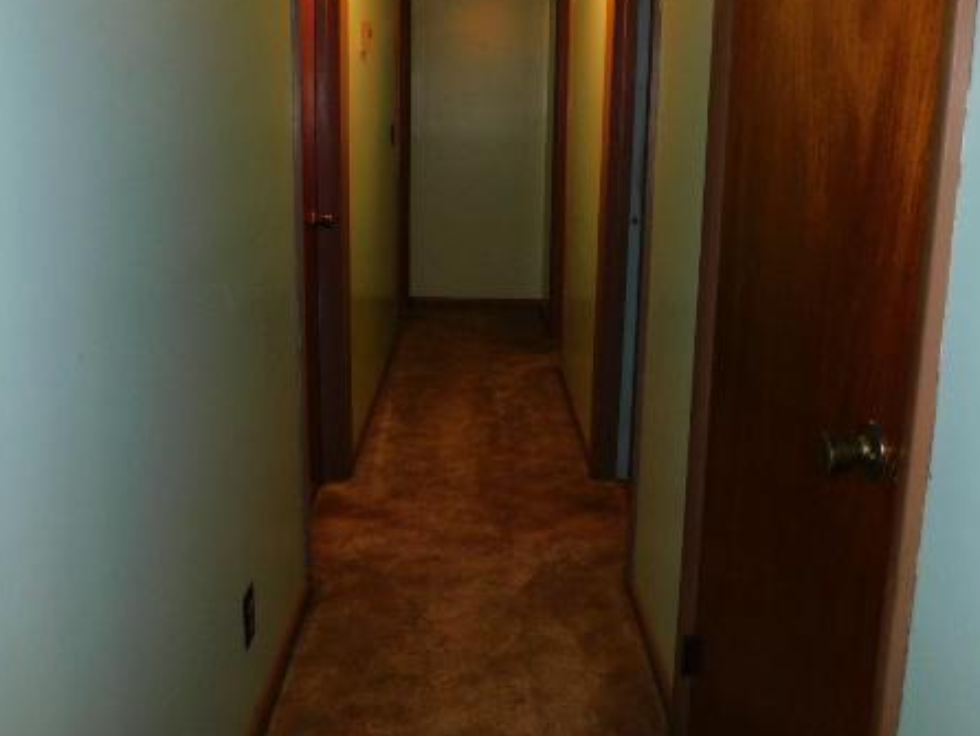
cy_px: 283
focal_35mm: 33
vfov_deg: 42.7
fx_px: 935
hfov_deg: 55.3
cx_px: 514
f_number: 3
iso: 200
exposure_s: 1/30
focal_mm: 4
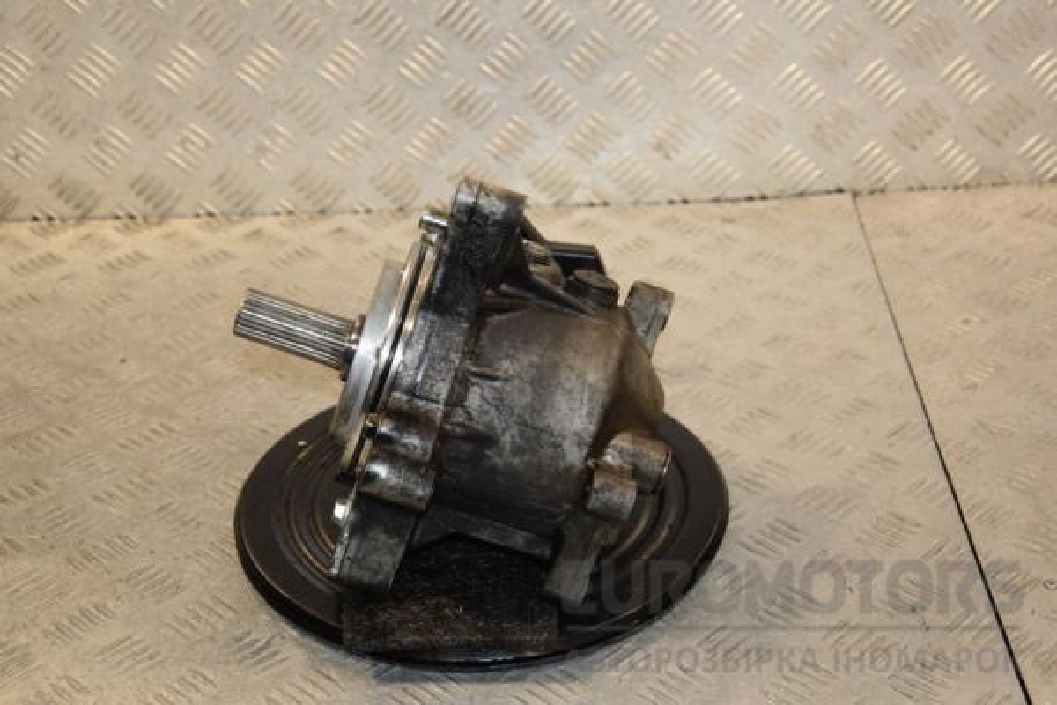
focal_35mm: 63
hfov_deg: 31.9
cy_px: 352
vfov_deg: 21.6
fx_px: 1850
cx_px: 528
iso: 800
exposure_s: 1/200
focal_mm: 42
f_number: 5.6
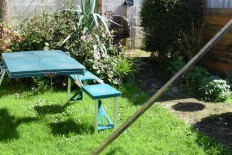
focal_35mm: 43
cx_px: 87
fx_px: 277
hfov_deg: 45.0
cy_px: 43
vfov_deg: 30.8
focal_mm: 18
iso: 200
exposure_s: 1/250
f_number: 6.3
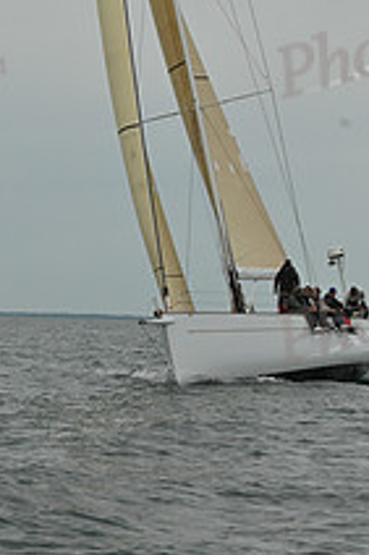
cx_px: 143
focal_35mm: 219
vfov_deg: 9.3
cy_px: -68
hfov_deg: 6.3
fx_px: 3372
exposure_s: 1/1250
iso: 320
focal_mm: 80
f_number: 11
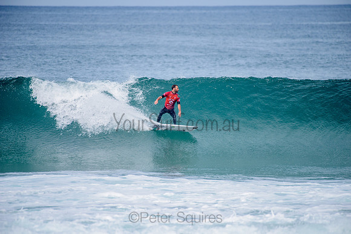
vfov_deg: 2.8
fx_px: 4876
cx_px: 176
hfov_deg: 4.1
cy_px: 117
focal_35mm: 500
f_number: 5.6
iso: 250
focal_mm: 500
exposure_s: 1/2000
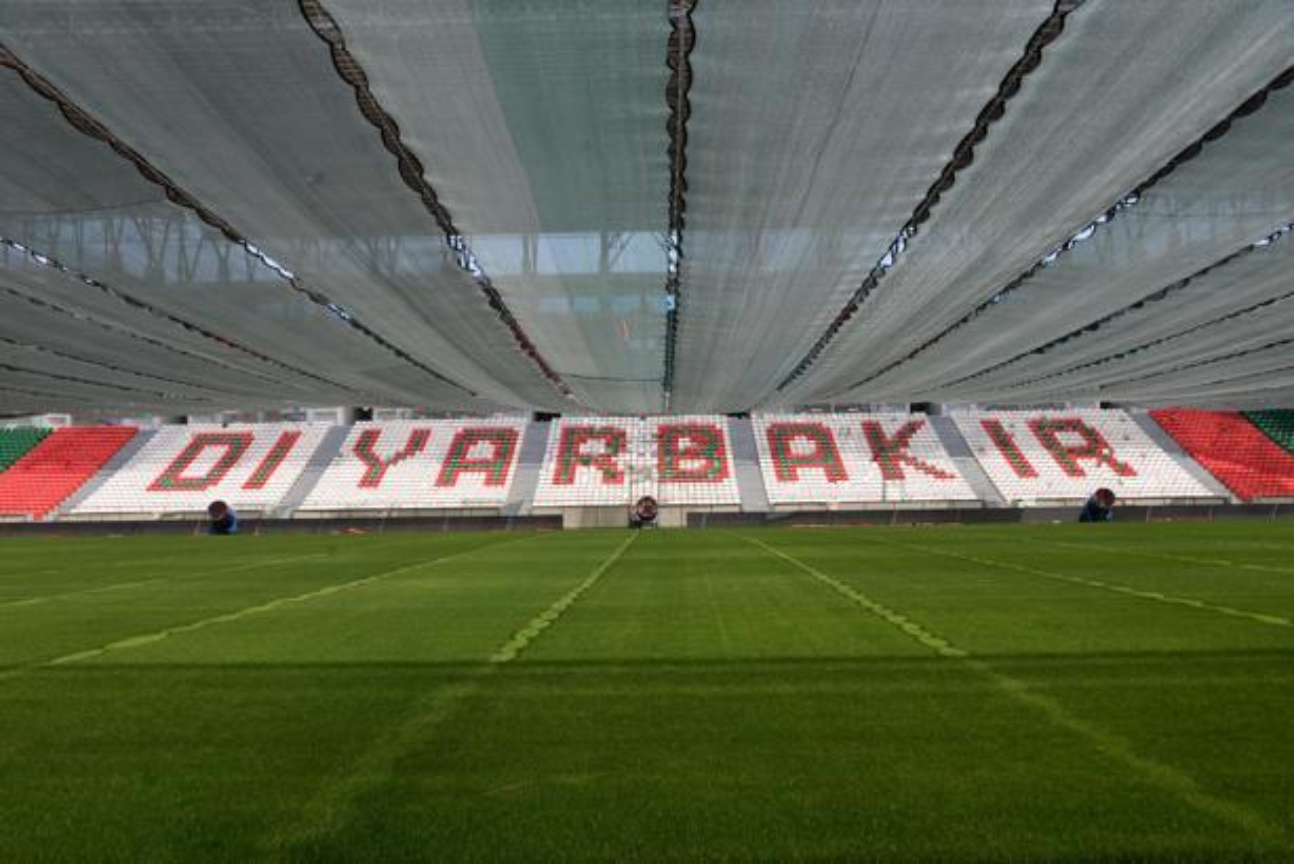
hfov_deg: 58.7
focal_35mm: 32
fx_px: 1151
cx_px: 647
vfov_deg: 41.2
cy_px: 432
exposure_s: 1/250
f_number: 8
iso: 140
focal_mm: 32
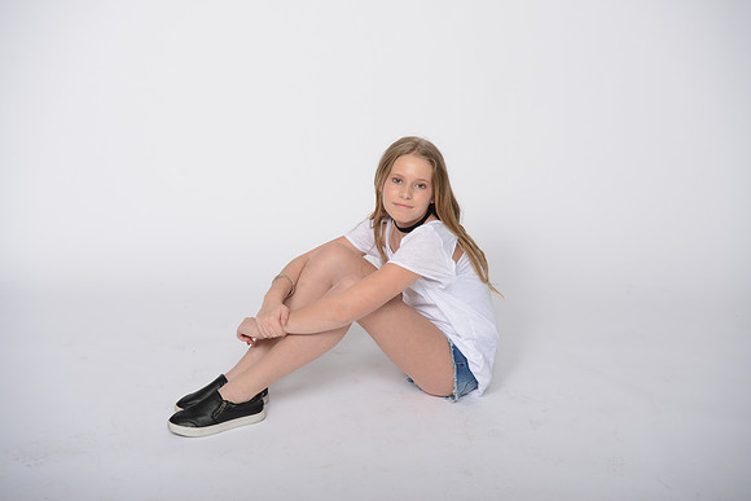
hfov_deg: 36.2
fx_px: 1148
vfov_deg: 24.6
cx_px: 376
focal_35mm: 55
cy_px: 250
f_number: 8
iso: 125
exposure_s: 1/250
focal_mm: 55
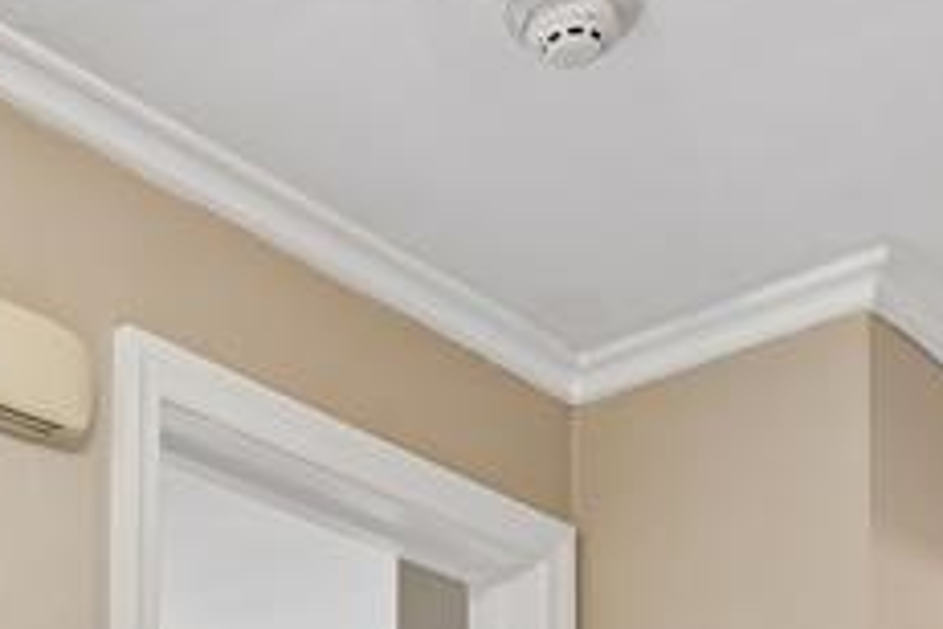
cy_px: 1168
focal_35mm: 71
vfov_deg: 16.0
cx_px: 274
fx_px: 1860
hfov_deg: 28.2
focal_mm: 16
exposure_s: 1/30
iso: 400
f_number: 8
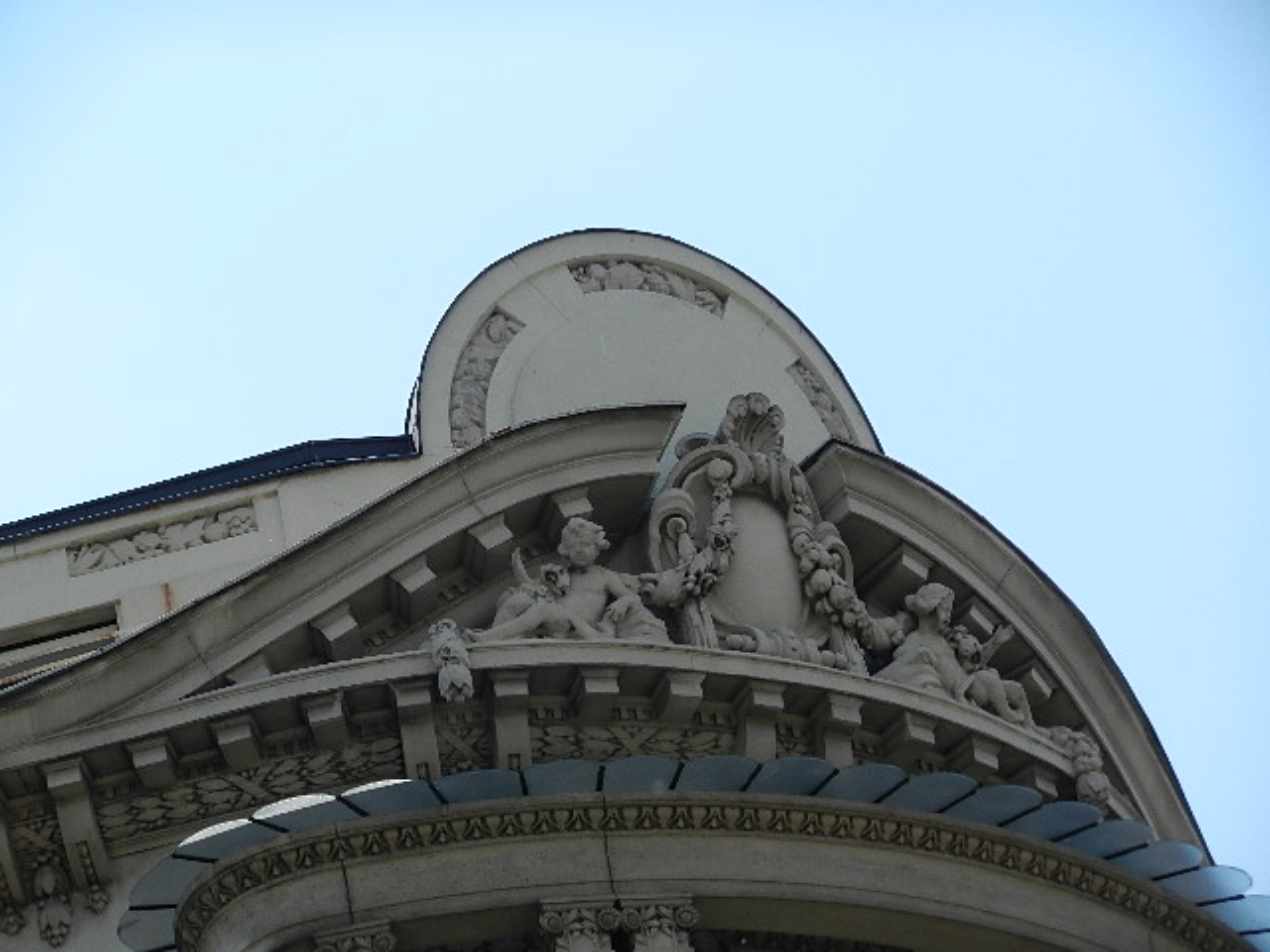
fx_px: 6054
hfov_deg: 12.0
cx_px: 635
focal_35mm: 165
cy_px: 476
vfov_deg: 9.0
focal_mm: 29.7
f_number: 5.3
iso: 160
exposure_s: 1/800
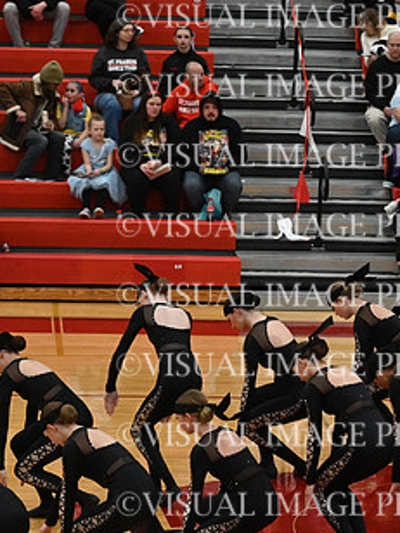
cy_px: 330
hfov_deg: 7.8
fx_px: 2927
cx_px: 367
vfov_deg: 10.4
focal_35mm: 190
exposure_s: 1/400
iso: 3200
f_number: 4
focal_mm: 70
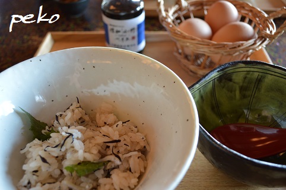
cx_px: 143
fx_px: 262
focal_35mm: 33
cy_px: 95
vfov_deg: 39.9
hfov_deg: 57.3
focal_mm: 22
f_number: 4
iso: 400
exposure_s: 1/40
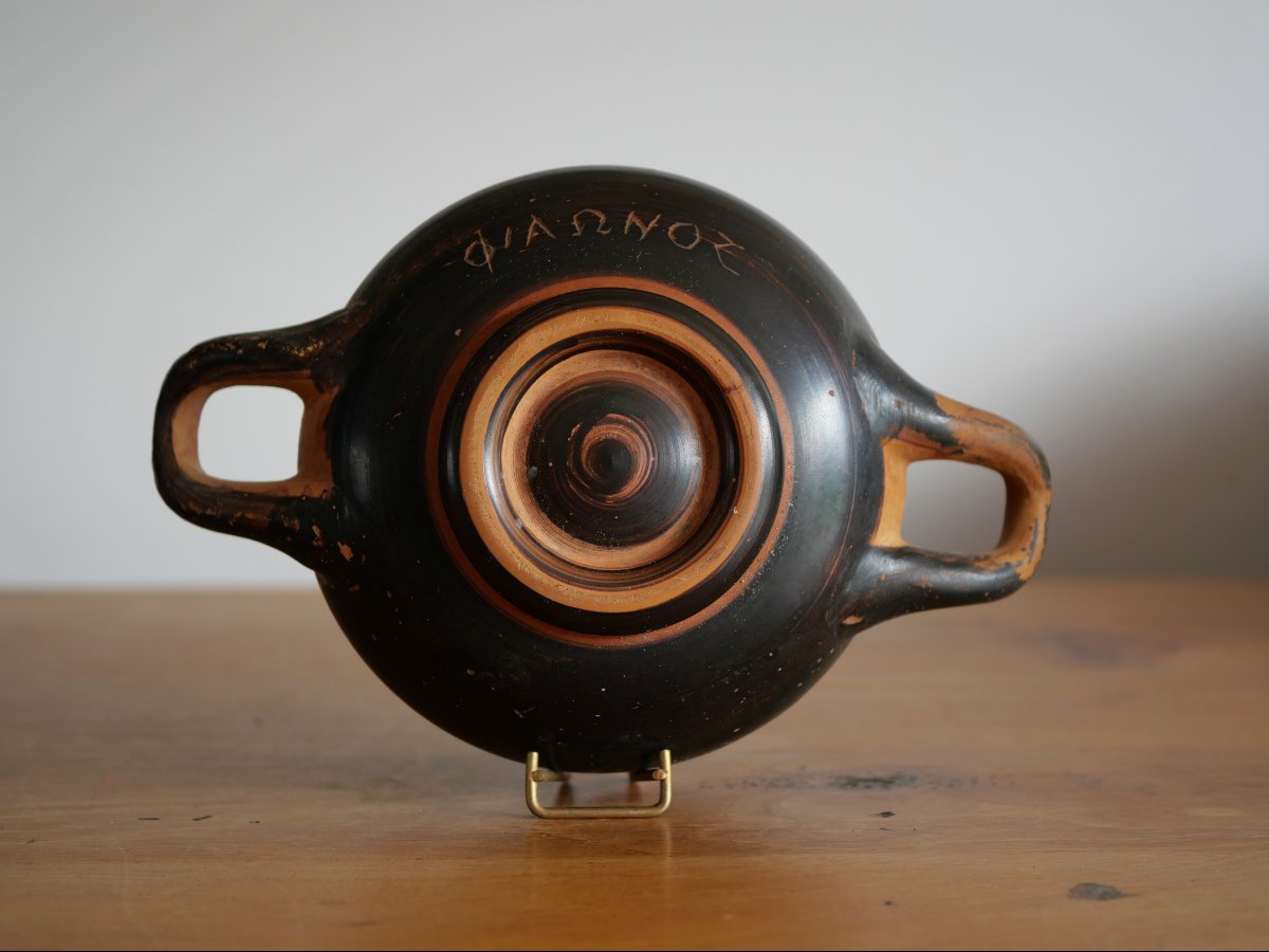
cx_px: 634
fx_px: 2200
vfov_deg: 24.4
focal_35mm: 60
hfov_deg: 32.2
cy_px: 476
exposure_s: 1/60
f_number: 2.8
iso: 250
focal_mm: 30
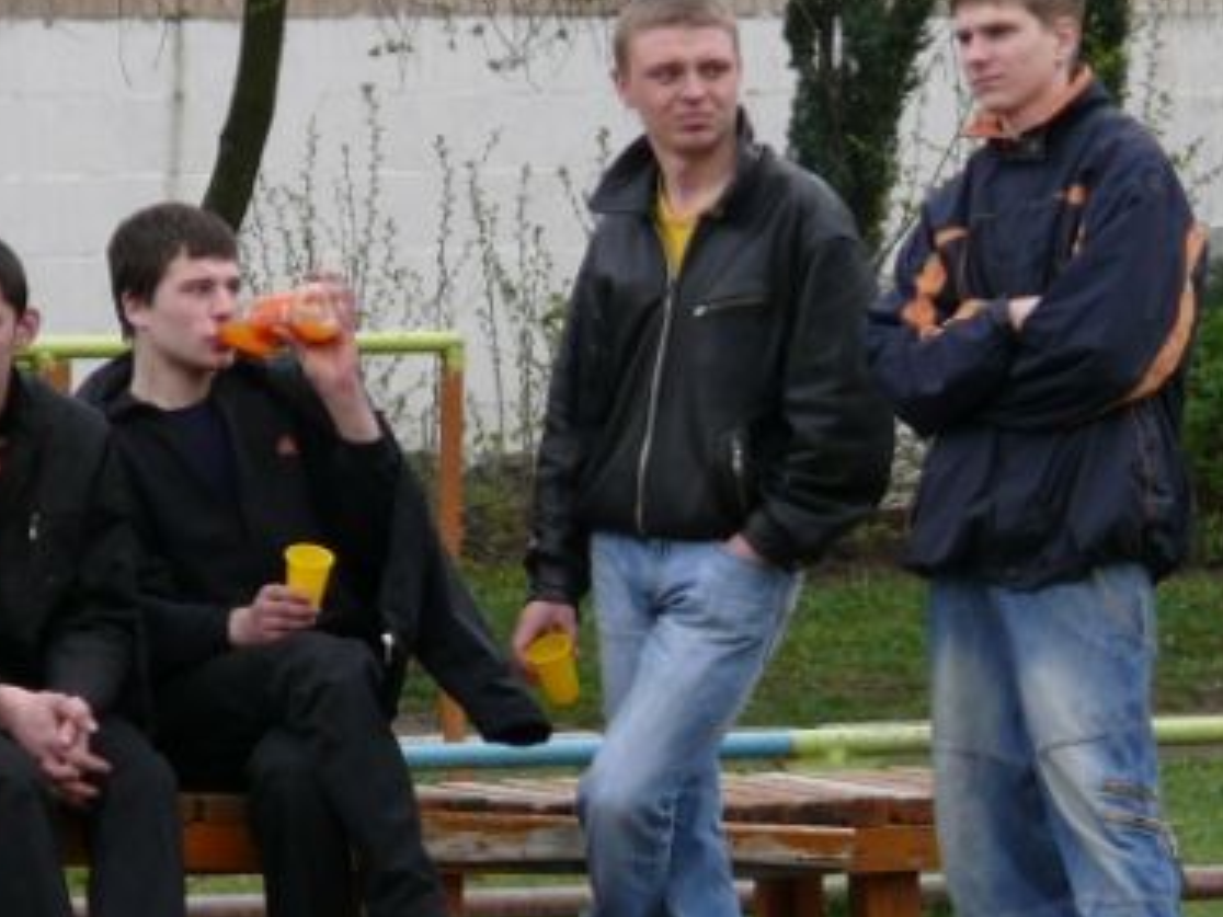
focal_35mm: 641
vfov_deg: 2.3
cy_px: 457
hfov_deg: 3.1
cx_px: 395
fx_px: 22647
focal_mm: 50.5
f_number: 3.6
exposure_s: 1/125
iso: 100
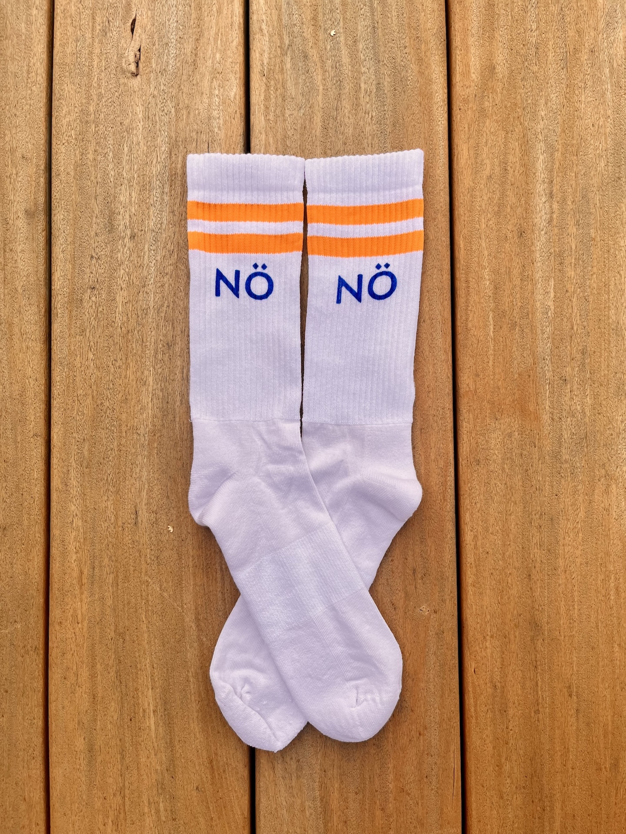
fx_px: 627
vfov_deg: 67.3
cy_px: 417
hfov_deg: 53.1
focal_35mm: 26
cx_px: 313
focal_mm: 5.1
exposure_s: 1/2463
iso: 50
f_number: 1.6
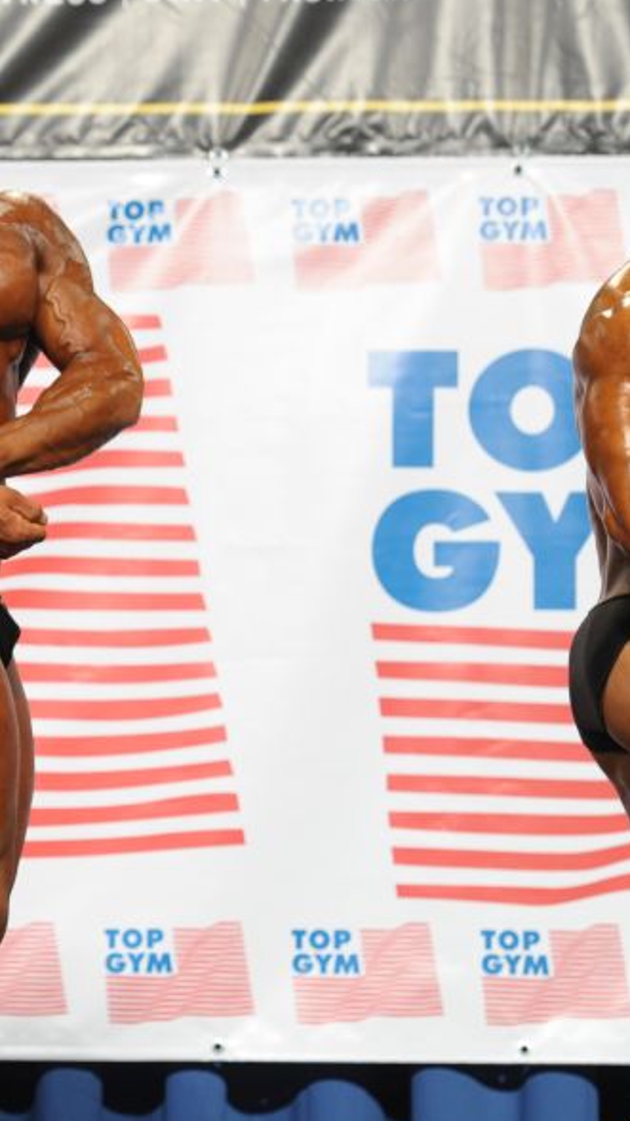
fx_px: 6390
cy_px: 683
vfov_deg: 10.0
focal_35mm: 215
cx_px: -110
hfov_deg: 5.6
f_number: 4
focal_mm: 110
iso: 800
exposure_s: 1/320
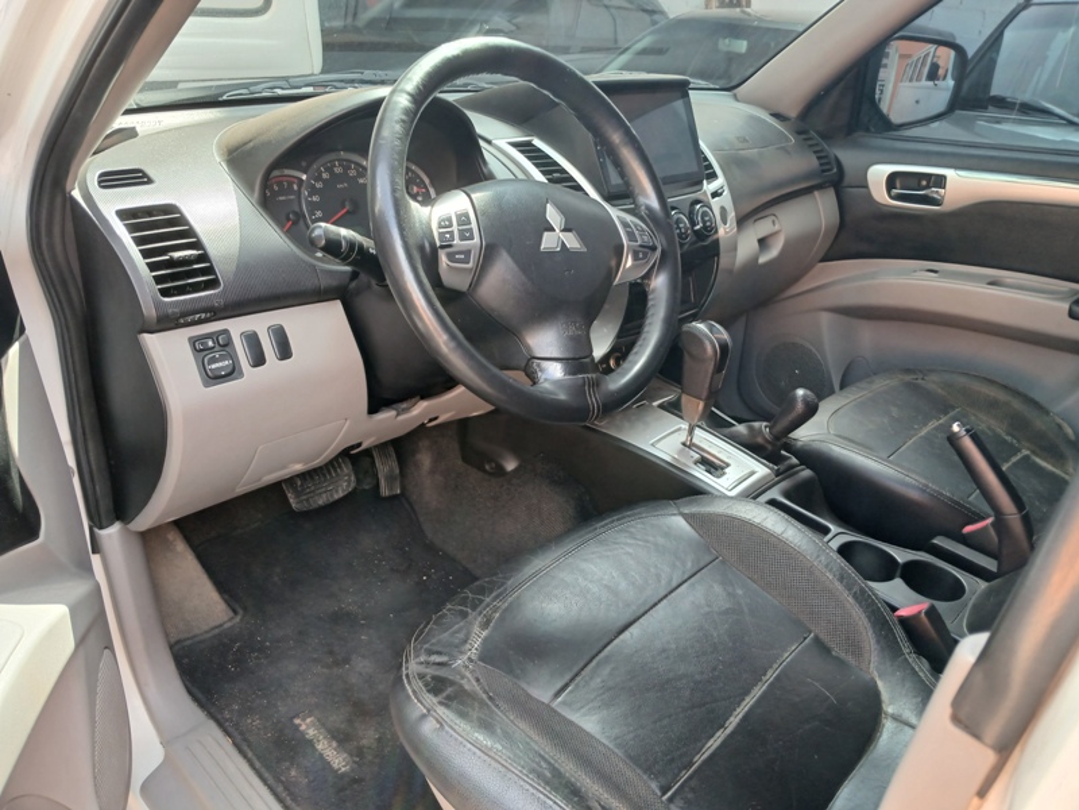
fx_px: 810
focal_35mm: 26
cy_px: 405
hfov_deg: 67.3
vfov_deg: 53.1
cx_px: 540
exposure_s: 1/60
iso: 80
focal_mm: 3.98
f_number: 1.8
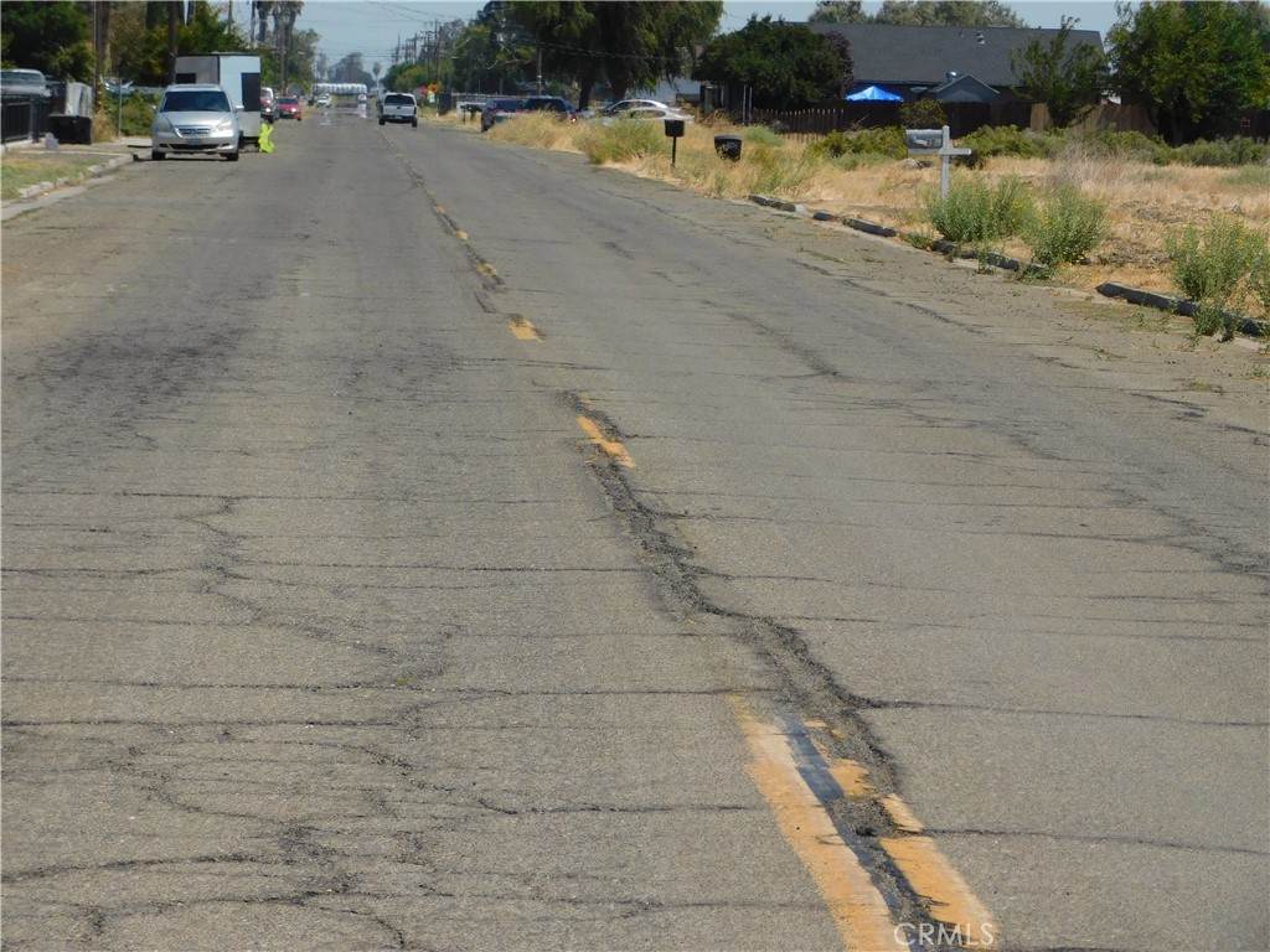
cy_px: 476
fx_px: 6237
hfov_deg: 11.6
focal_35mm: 170
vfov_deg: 8.7
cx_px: 635
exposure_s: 1/800
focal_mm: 30.1
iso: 125
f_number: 5.3
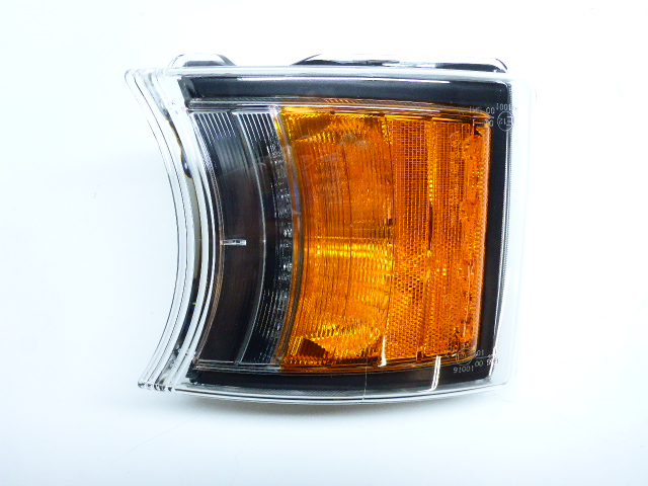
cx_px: 324
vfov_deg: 49.7
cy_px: 243
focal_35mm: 28
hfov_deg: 63.4
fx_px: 524
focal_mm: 4.9
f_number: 3.3
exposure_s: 1/60
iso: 400
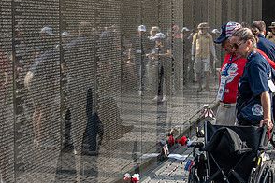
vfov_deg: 13.4
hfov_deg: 20.0
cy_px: 84
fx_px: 779
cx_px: 110
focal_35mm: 102
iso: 140
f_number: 5
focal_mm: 38
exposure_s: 1/160
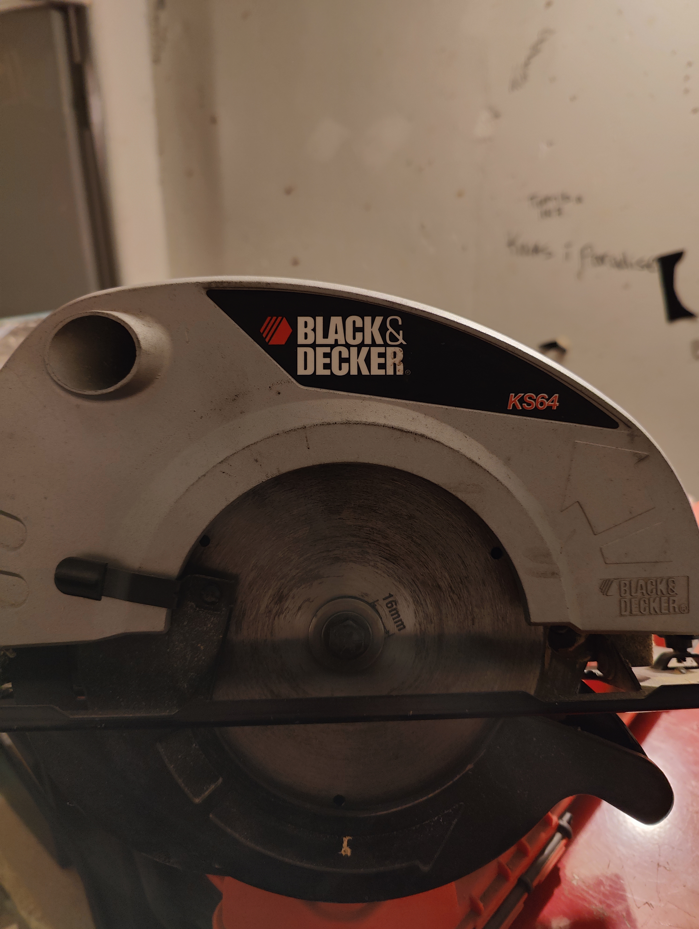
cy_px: 464
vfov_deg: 73.9
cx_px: 350
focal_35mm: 23
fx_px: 618
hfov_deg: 59.0
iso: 125
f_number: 1.8
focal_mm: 6.06
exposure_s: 1/33
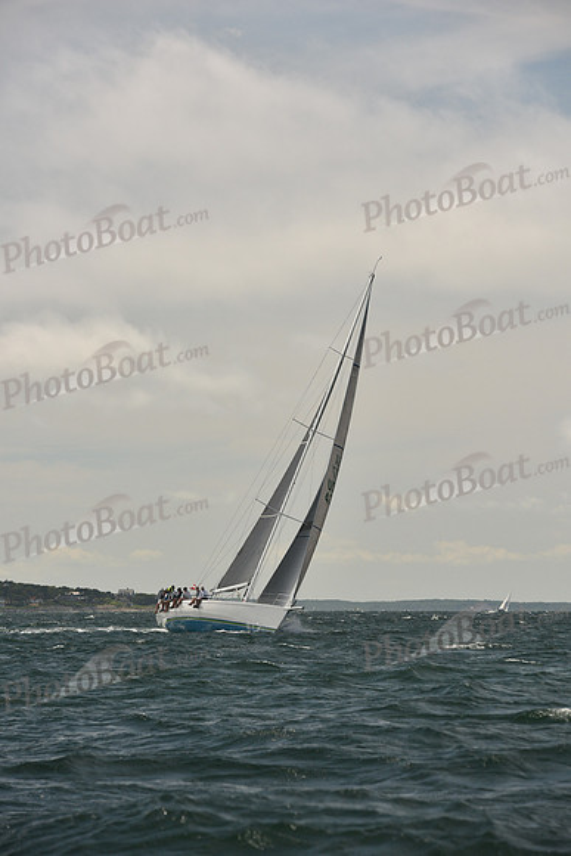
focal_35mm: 160
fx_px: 3804
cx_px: 286
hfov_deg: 8.6
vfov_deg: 12.8
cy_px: 428
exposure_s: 1/800
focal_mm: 160
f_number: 8
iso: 320
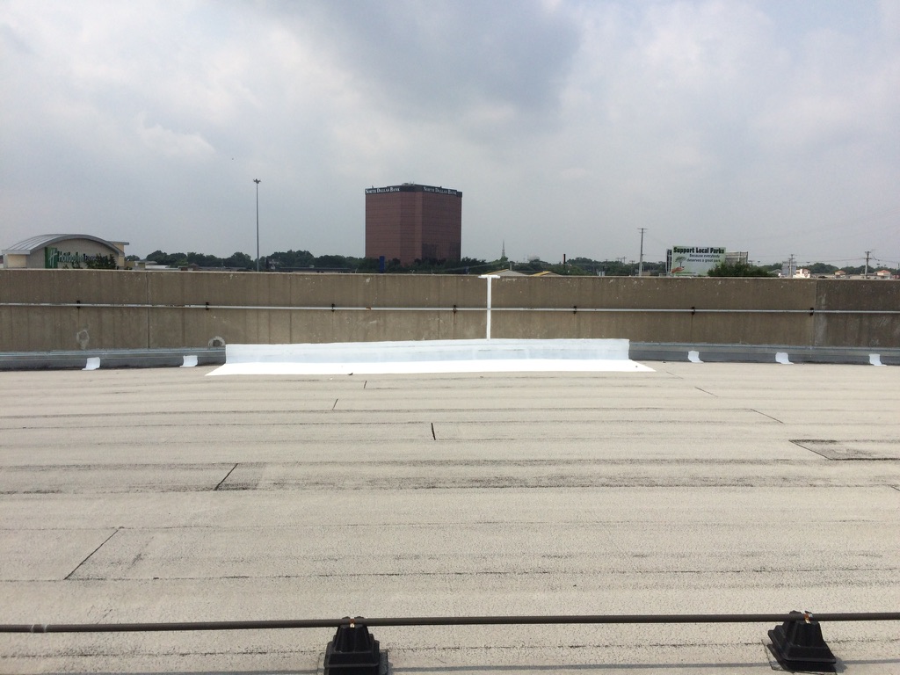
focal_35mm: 29
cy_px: 338
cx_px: 450
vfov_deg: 48.2
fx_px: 754
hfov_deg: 61.7
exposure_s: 1/4566
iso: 32
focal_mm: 4.15
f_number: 2.2
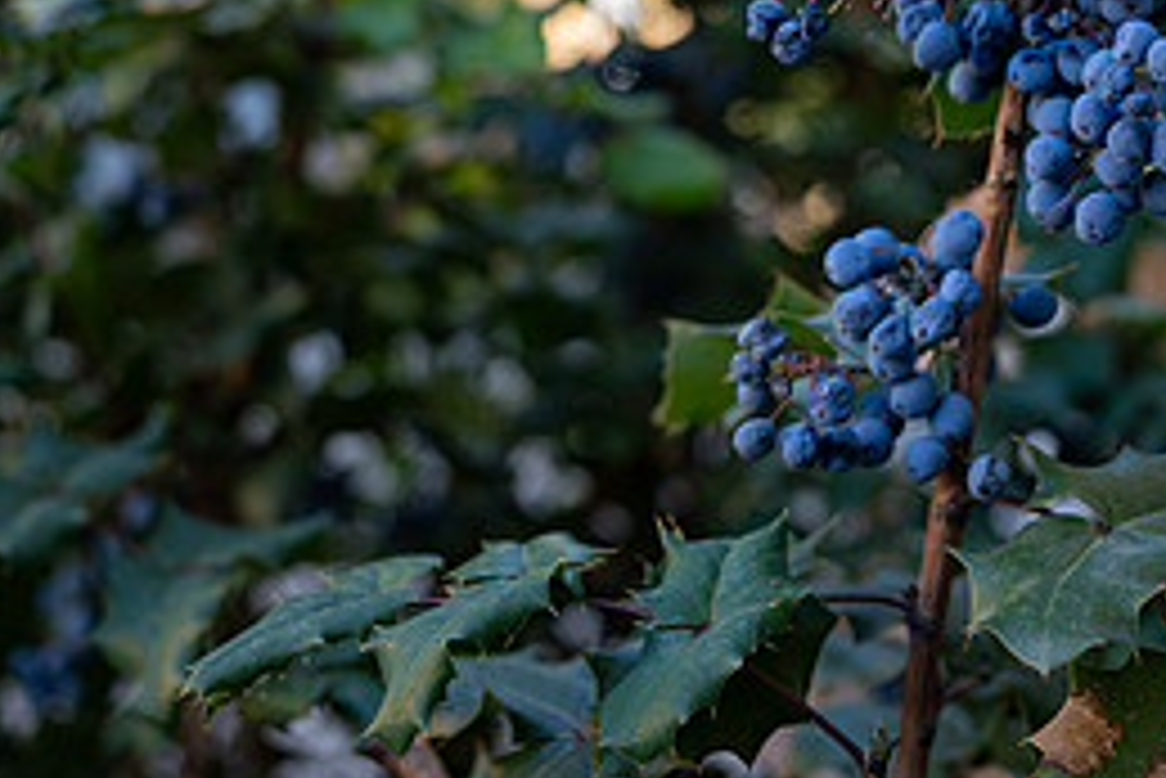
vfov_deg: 20.1
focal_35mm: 66
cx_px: 729
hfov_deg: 30.4
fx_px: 2139
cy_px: 47
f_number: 2.8
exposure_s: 1/500
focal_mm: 29.5
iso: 320
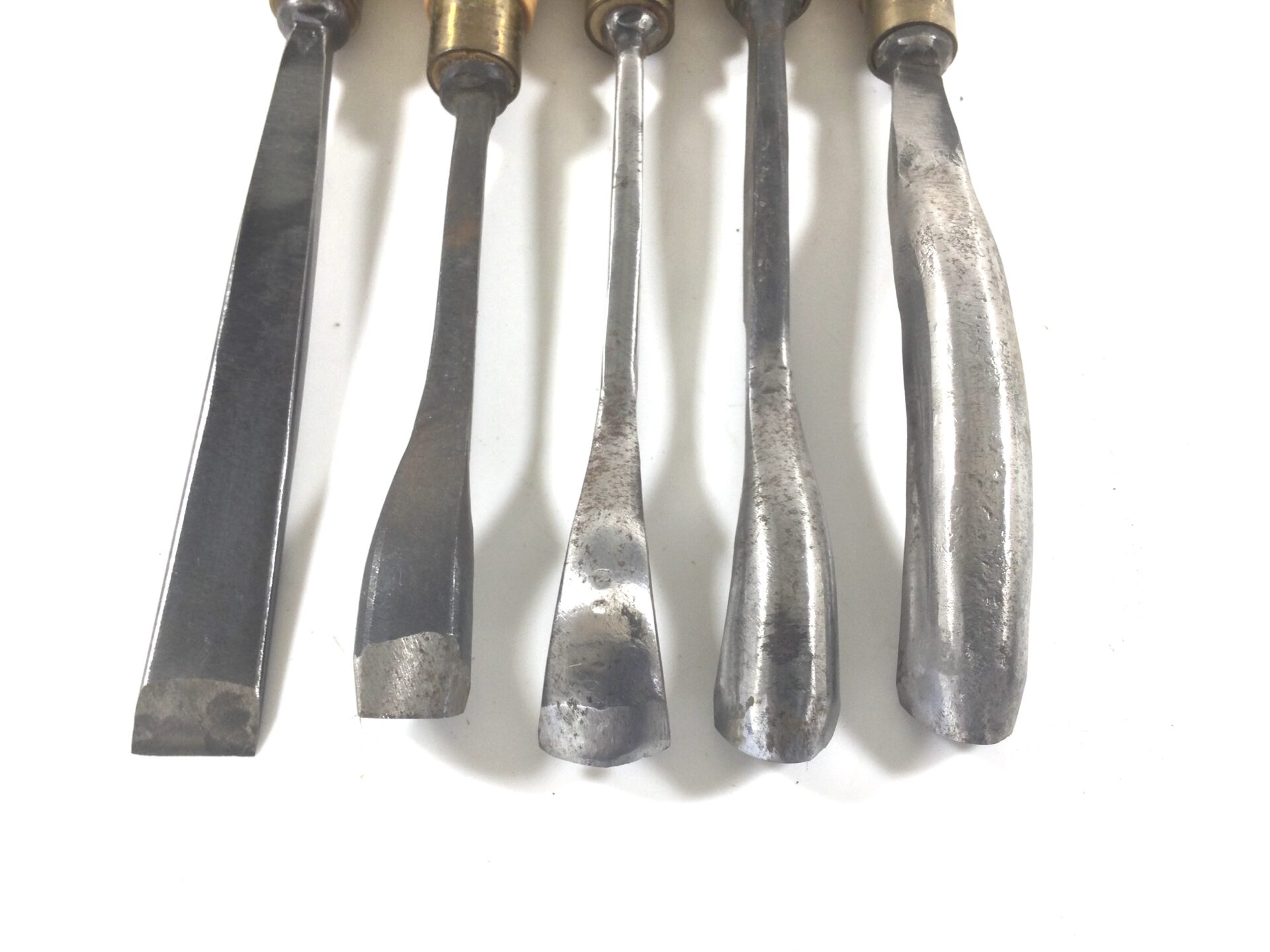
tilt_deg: -63.6
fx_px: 1137
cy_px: 476
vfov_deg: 45.4
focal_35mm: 31
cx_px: 635
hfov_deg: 58.4
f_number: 2.4
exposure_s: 1/50
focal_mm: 3.3
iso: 25
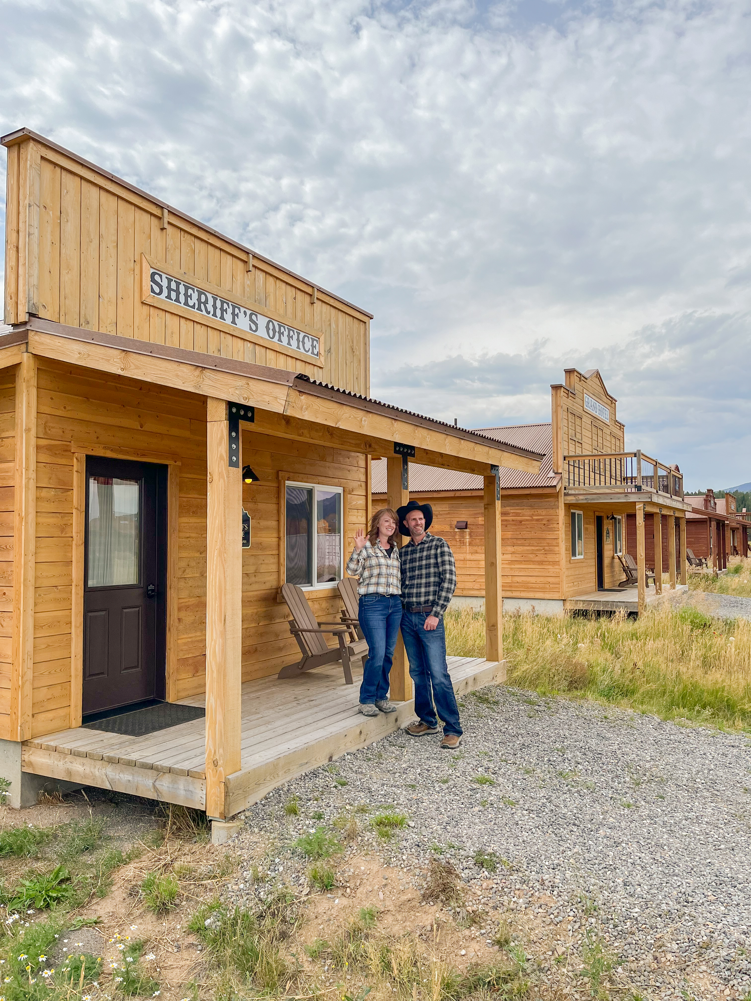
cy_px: 500
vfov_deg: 67.3
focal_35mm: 26
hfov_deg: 53.1
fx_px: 752
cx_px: 376
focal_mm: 5.1
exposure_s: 1/5300
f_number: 1.6
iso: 50
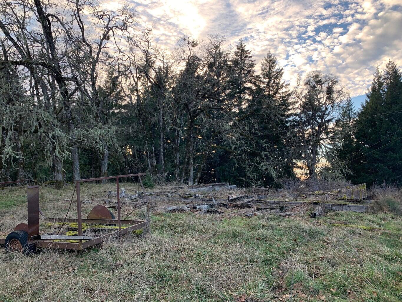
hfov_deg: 67.3
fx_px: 302
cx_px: 201
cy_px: 151
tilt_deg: +7.1
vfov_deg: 53.1
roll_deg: -1.0
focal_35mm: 26
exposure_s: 1/188
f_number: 1.8
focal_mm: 4.25
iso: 25
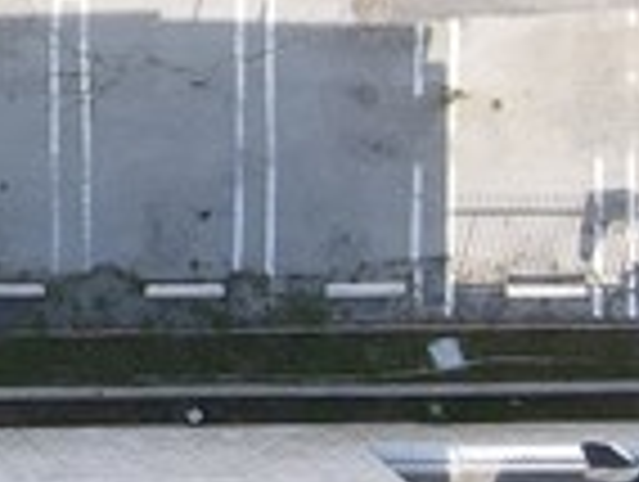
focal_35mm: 173
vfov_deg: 8.2
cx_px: -940
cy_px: -509
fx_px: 3199
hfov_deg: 9.9
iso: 100
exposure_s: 1/10
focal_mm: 4.5
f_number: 2.8
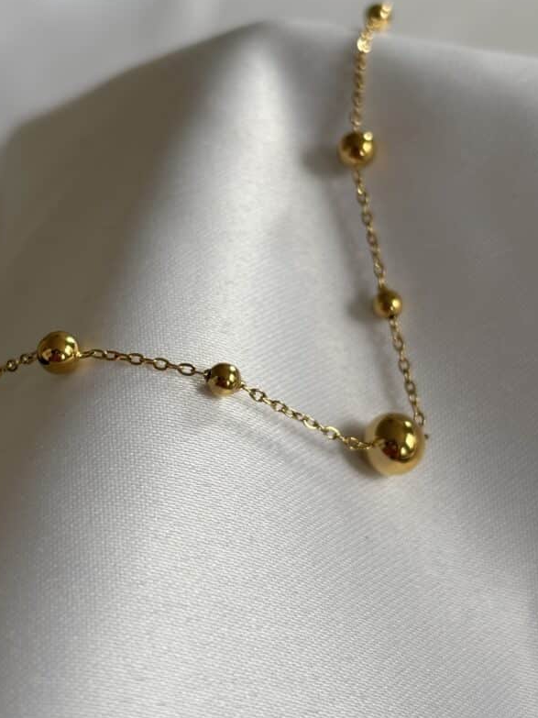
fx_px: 1410
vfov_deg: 28.6
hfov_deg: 21.6
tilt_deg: -41.2
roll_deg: +7.4
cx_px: 226
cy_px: 347
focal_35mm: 68
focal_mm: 5.96
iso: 32
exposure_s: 1/150
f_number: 1.6
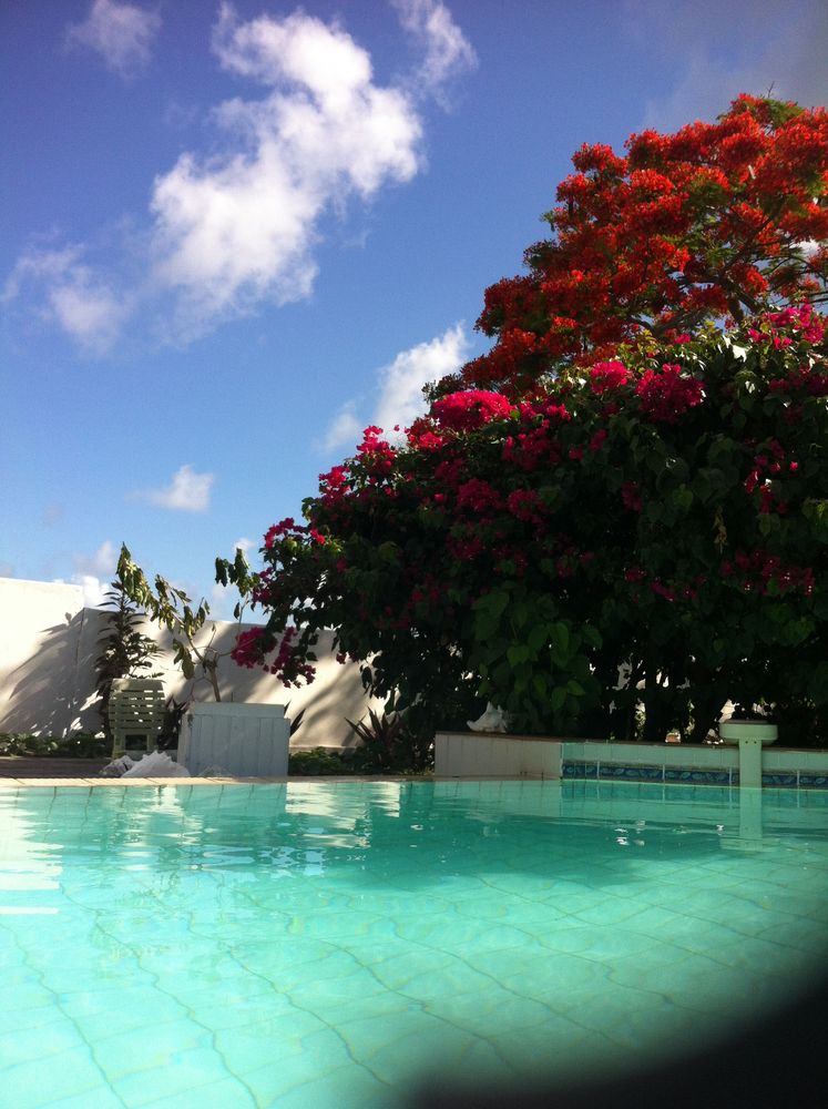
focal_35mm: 35
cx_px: 414
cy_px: 554
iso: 80
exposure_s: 1/1312
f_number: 2.8
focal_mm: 3.85
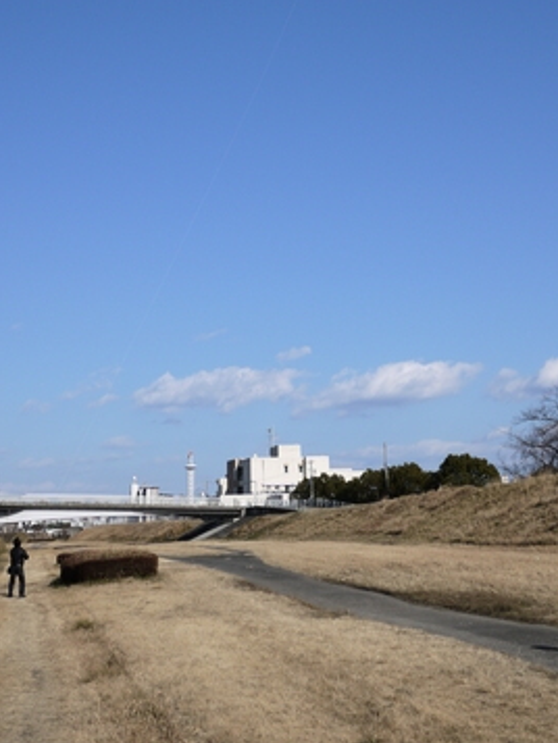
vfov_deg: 38.5
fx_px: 1010
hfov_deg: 30.9
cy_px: 125
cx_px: 306
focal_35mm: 47
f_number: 4
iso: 100
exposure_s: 1/2000
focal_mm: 14
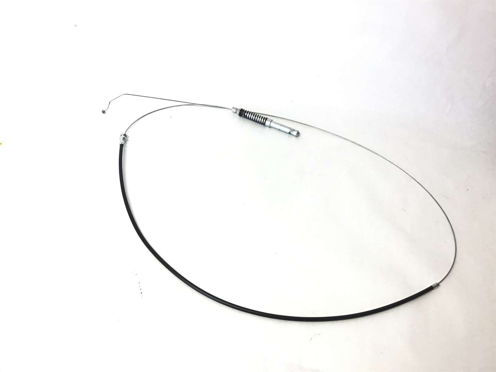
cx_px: 248
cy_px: 186
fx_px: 444
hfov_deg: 58.4
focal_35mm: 31
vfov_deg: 45.4
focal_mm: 3.3
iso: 25
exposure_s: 1/40
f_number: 2.4
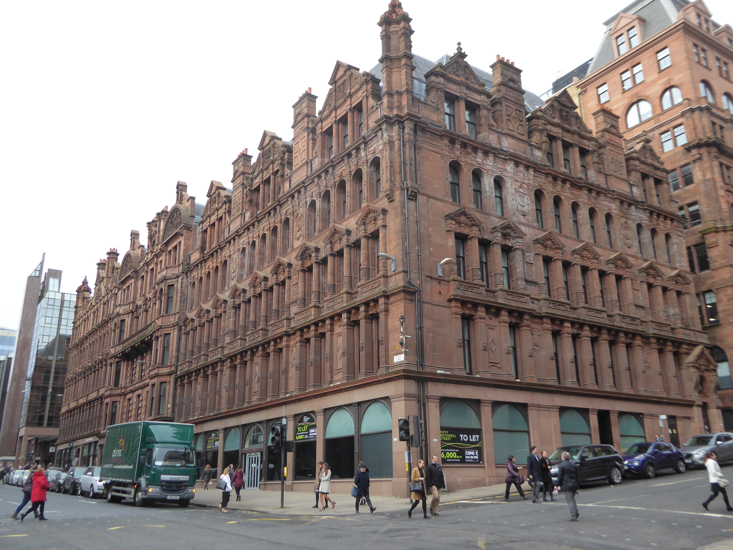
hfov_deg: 56.8
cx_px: 366
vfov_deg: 44.2
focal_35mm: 32
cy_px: 275
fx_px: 678
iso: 125
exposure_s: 1/125
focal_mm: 5.4
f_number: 3.5
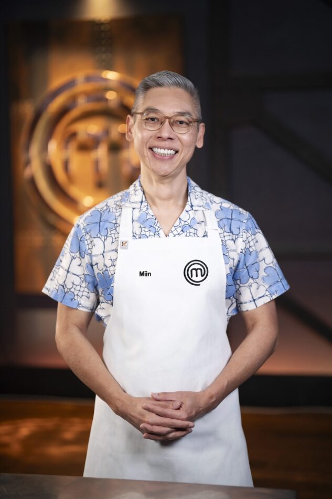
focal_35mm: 50
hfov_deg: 27.0
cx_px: 166
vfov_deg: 39.6
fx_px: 692
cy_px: 250
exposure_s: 1/160
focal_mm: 50
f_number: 1.2
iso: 320
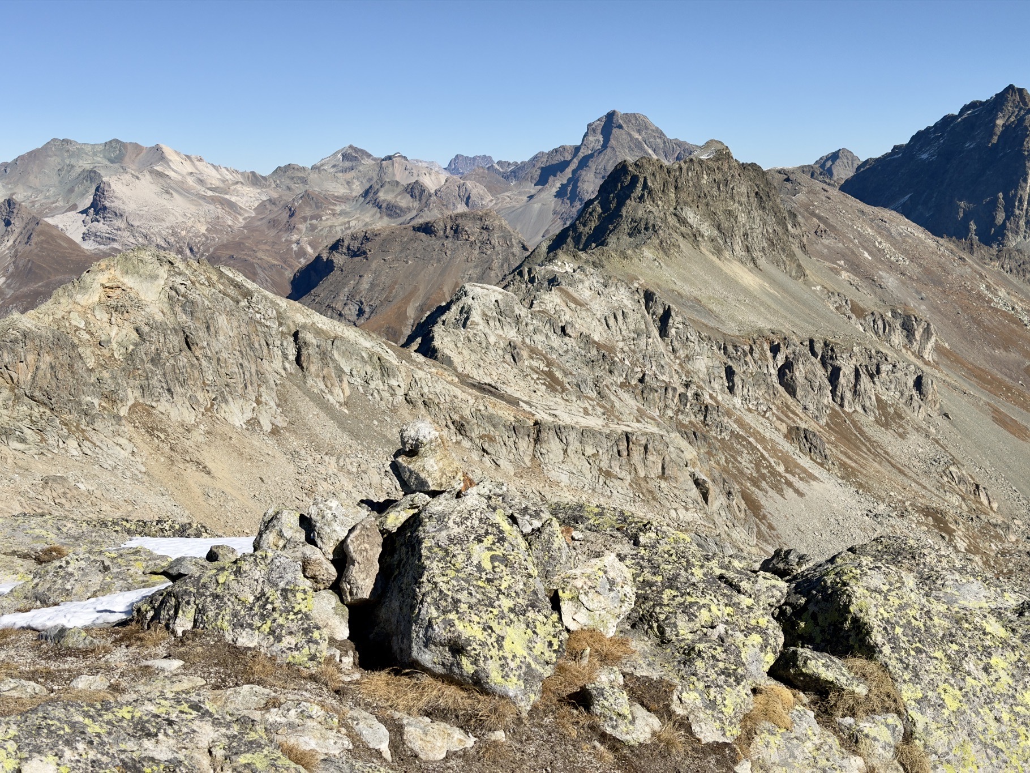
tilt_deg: -8.1
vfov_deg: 30.3
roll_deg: -0.1
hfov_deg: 39.7
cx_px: 515
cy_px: 386
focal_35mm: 48
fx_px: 1428
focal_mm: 6.76
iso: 64
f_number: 1.78
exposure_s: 1/8772
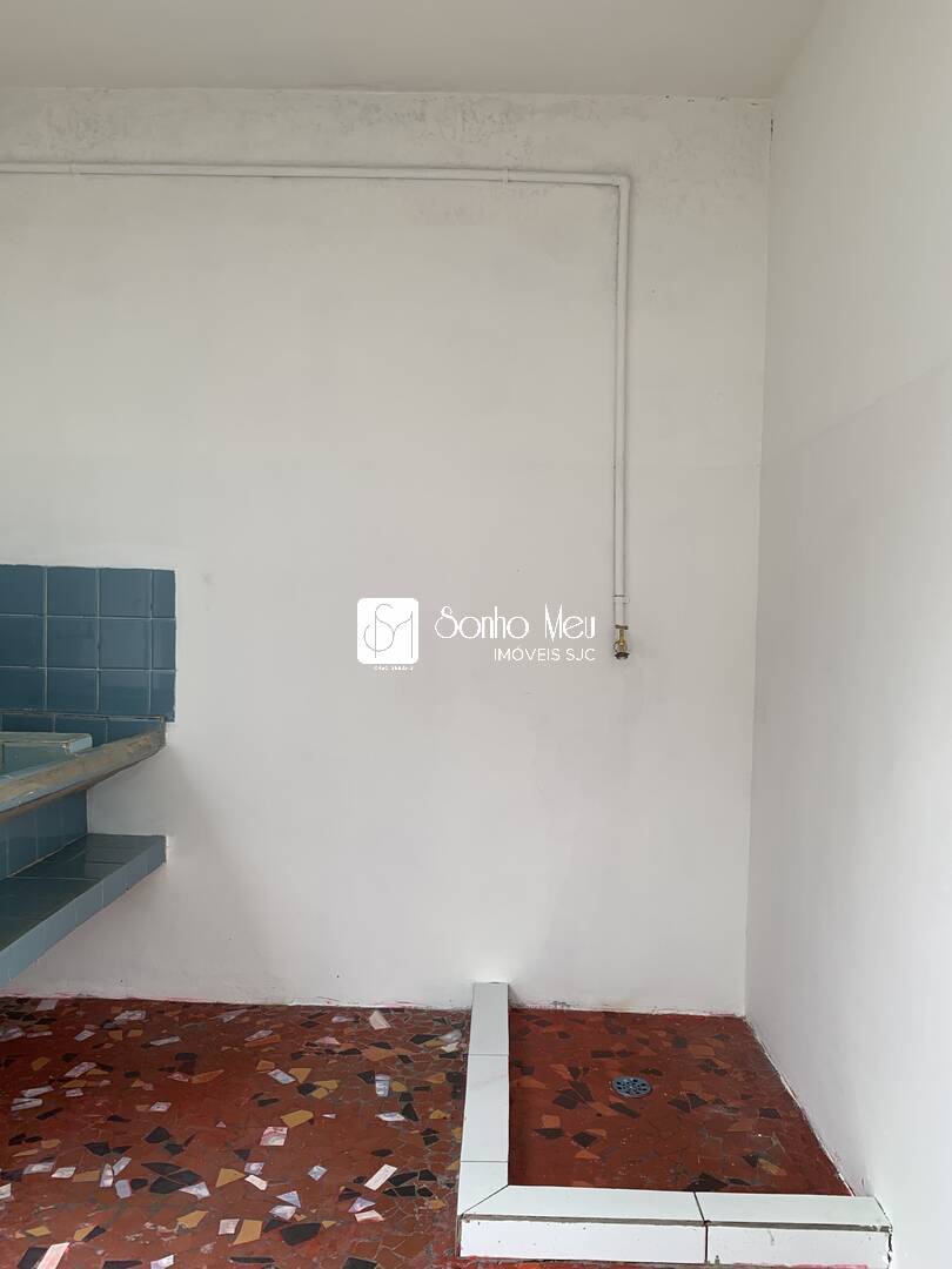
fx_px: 953
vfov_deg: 67.3
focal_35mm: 26
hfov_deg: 53.1
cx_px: 476
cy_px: 634
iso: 25
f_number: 1.8
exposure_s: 1/169
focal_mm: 4.25
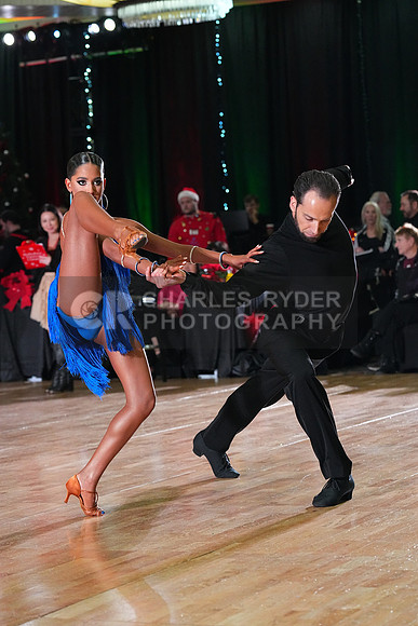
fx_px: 1688
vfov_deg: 21.0
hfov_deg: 14.1
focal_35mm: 97
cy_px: 313
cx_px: 209
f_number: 5
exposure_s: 1/400
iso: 8000
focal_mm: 97
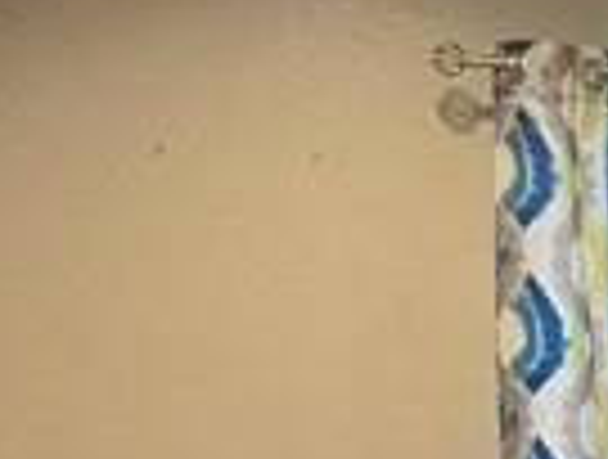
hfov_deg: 9.0
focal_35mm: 174
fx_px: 3064
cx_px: 1865
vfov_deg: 8.2
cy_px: 909
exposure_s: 1/120
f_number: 1.4
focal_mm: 6.5
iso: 125
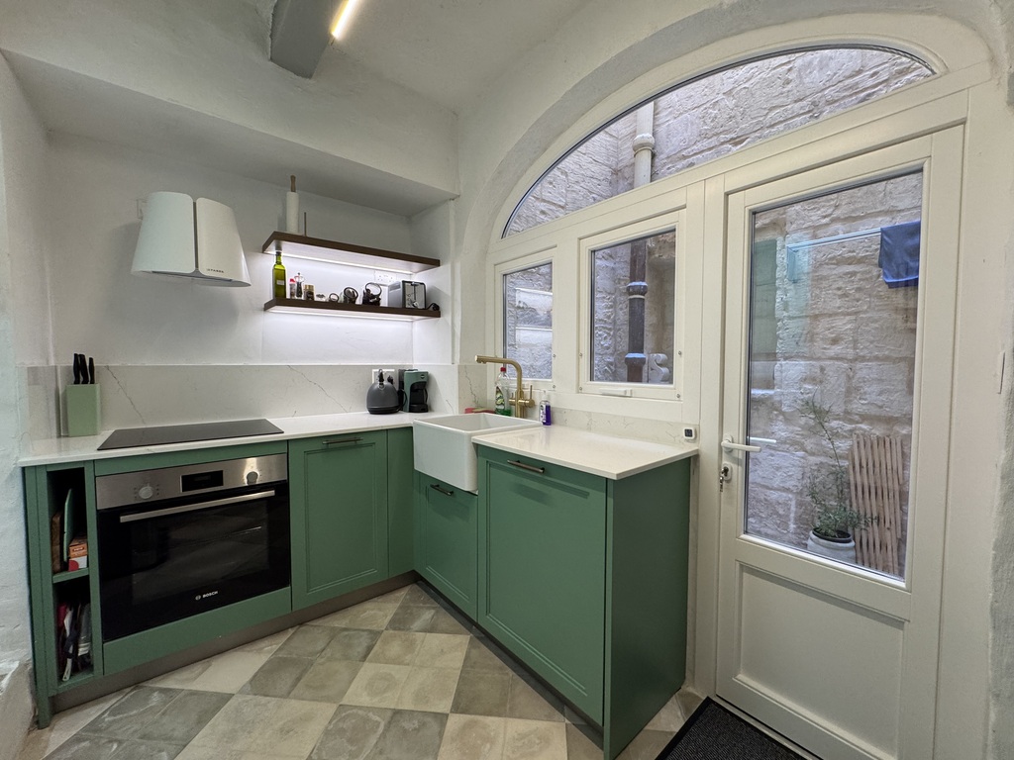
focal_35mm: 14
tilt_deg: -2.7
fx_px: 410
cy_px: 380
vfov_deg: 85.7
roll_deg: -0.3
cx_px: 507
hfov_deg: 102.1
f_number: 2.2
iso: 200
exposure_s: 1/100
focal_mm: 2.22
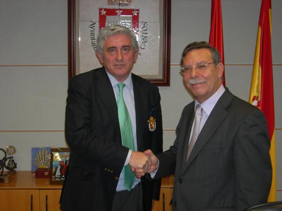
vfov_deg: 25.7
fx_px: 464
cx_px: 141
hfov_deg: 33.8
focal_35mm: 57
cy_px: 106
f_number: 3.3
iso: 70
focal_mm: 11.9
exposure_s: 1/60.1
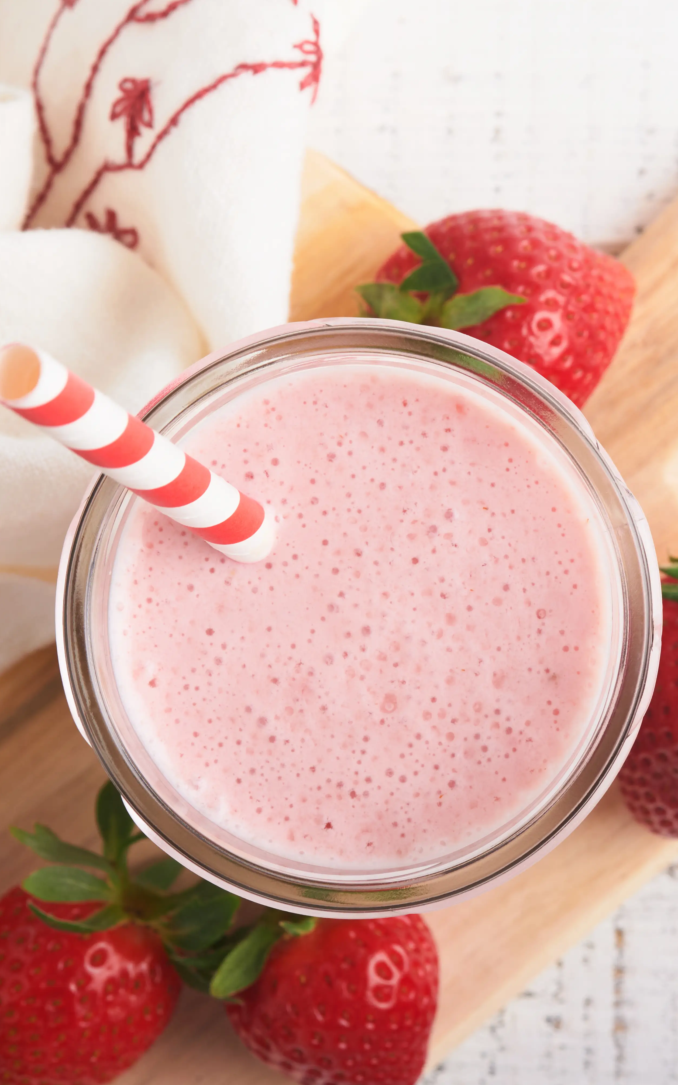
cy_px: 542
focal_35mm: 138
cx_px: 700
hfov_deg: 9.4
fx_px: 4080
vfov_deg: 15.1
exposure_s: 1/160
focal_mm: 60
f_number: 8
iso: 160
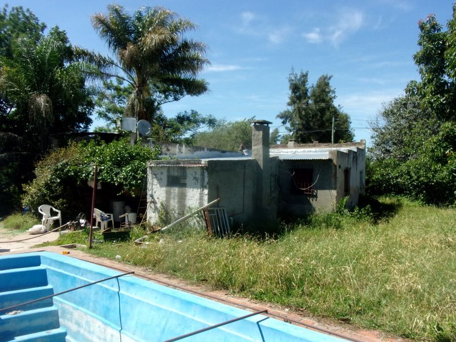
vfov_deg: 49.7
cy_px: 171
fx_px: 369
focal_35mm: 28
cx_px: 228
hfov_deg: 63.4
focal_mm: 5.1
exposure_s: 1/200
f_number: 10.8
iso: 200
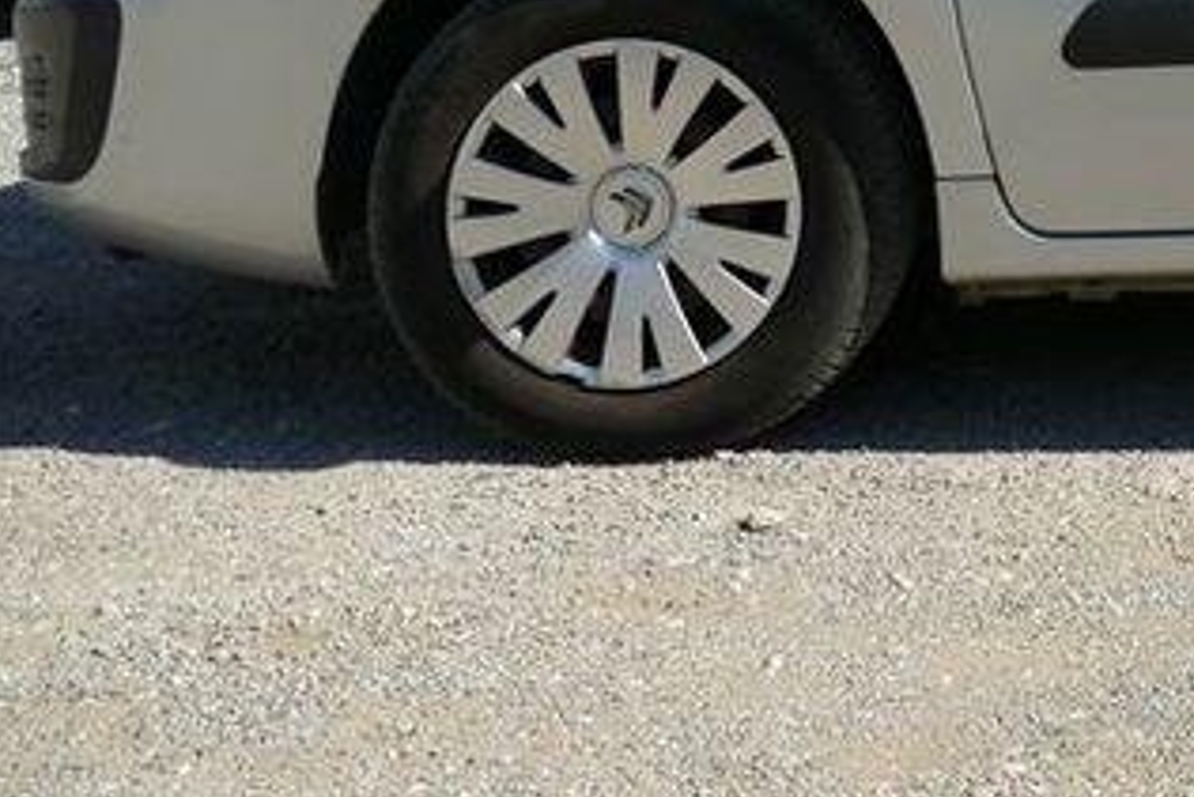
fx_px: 2621
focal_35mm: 79
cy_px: -444
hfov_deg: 22.4
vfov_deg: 15.7
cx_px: 1640
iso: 125
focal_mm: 9.12
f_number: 2.8
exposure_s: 1/2000
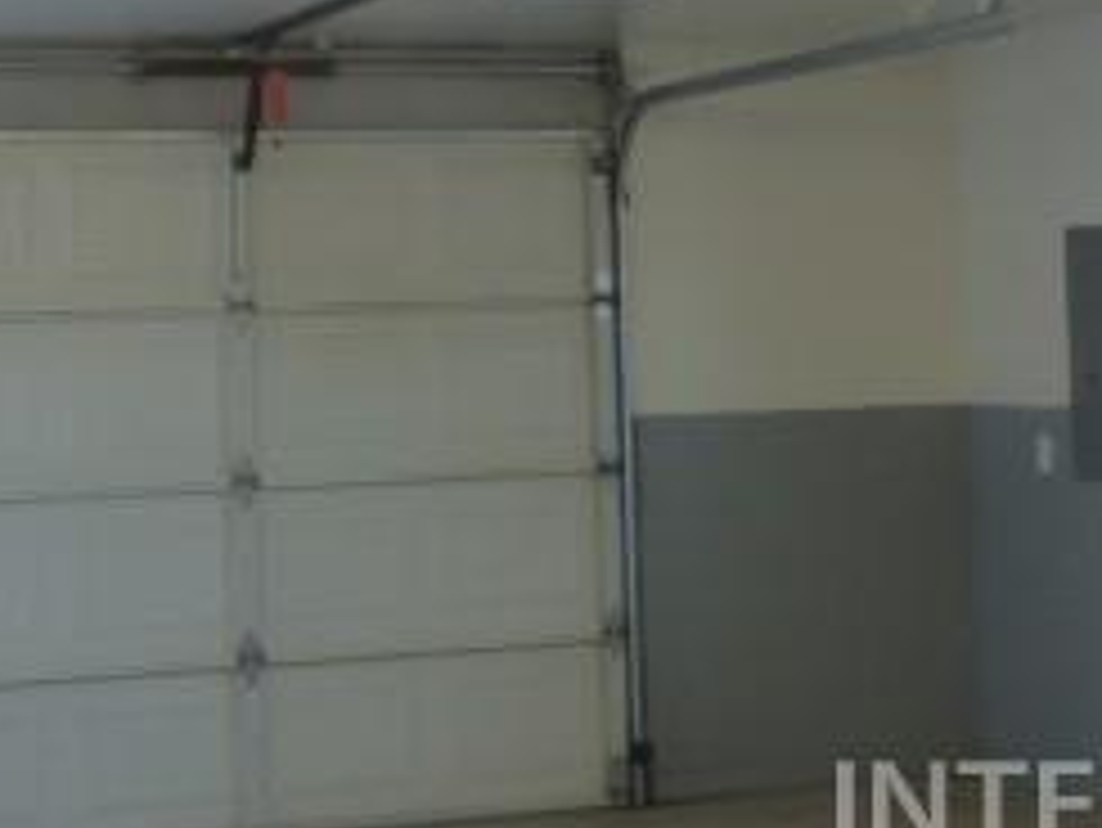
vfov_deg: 18.1
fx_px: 2580
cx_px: 432
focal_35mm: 81
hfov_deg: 24.1
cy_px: 194
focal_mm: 5.53
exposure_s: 1/40
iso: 160
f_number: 3.3
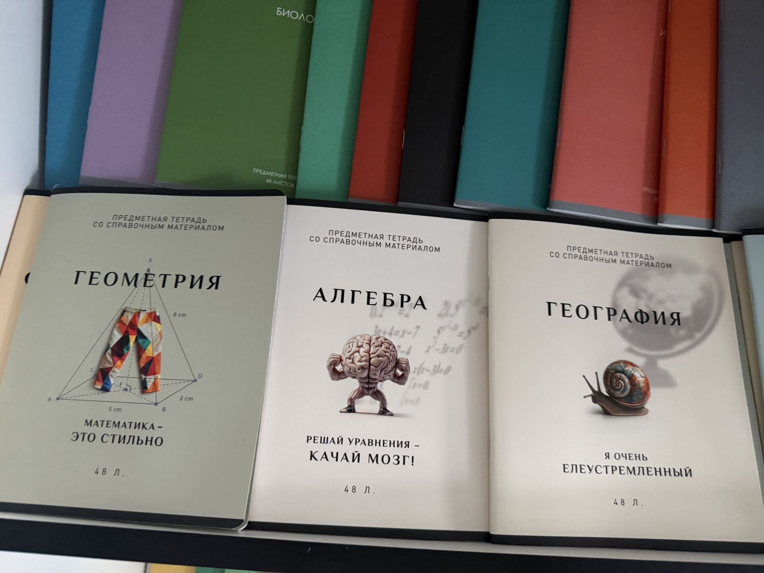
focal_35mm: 24
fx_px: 530
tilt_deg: -38.3
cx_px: 382
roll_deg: -1.5
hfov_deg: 71.6
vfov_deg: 56.8
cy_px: 286
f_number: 1.78
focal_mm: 6.76
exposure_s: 1/33
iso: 800
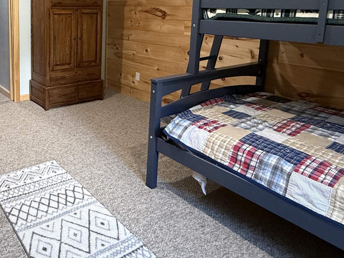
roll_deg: -0.4
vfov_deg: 43.4
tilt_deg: -8.6
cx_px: 66
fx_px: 308
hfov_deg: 54.2
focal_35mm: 31
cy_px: 52
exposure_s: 1/60
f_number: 2.2
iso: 500
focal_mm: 2.22
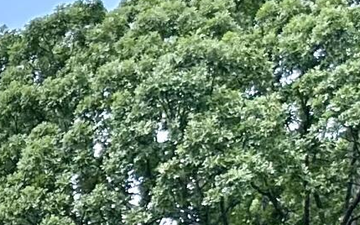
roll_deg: -0.4
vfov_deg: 6.2
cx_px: -711
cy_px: 871
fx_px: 1746
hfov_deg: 9.4
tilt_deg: -3.3
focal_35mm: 178
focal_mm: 6.86
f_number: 1.78
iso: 80
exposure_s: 1/971
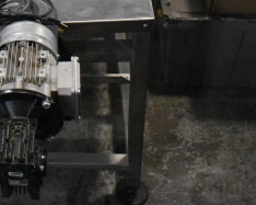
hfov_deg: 25.3
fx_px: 500
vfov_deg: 22.1
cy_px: -9
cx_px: -66
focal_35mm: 66
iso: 6400
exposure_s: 1/400
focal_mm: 18
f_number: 10
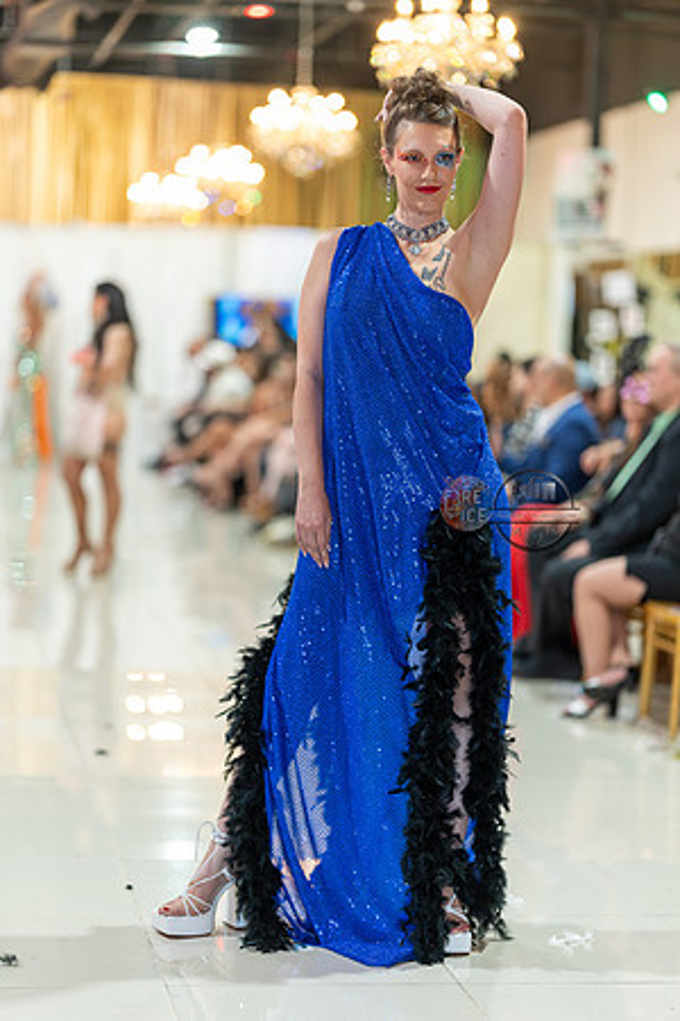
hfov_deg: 16.1
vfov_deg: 23.9
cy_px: 510
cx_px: 340
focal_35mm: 85
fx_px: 2408
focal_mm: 85
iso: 320
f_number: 1.4
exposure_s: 1/160
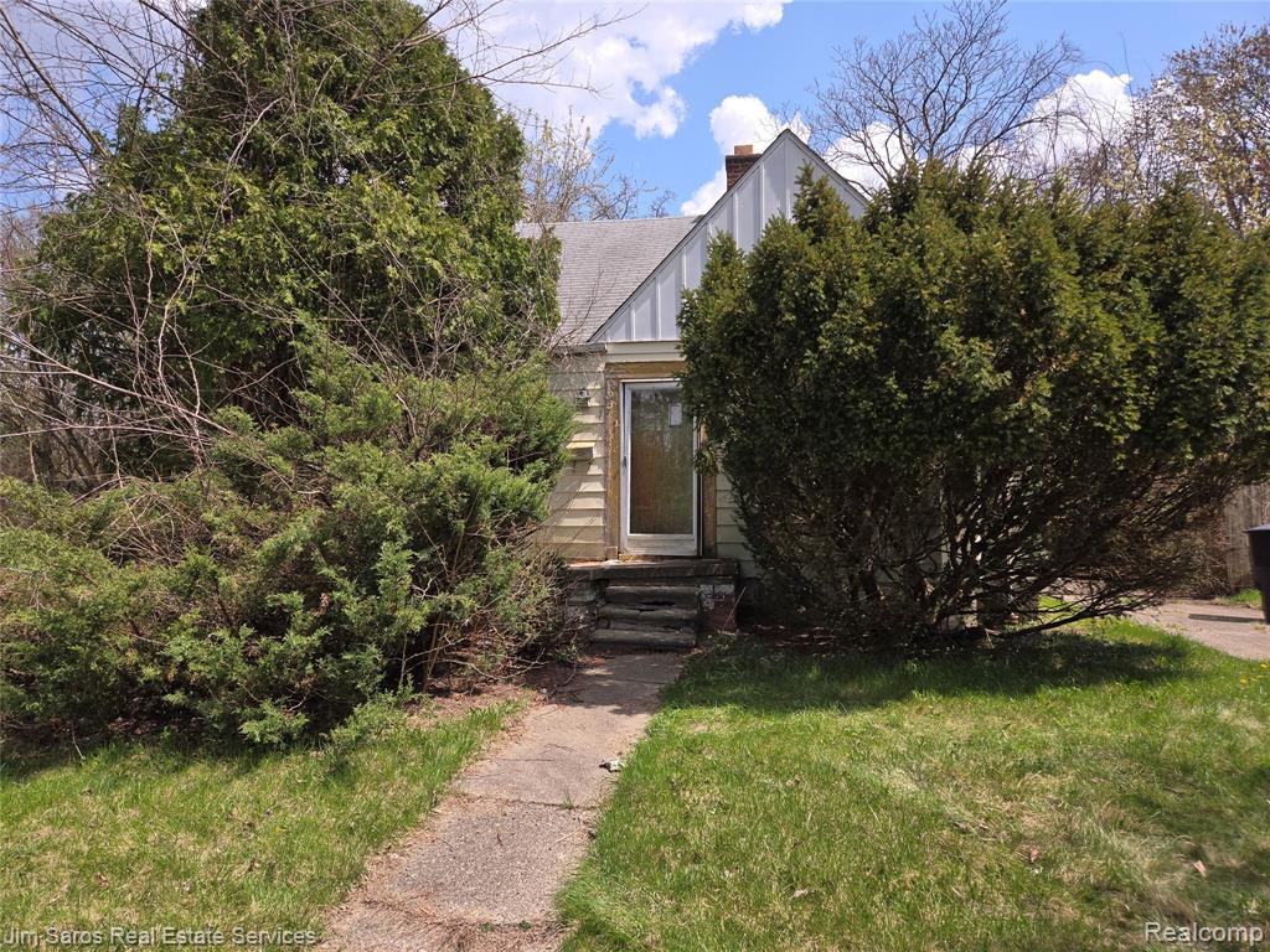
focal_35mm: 23
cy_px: 476
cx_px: 635
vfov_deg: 58.9
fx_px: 844
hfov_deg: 73.9
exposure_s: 1/1350
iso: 25
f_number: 1.8
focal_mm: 5.4
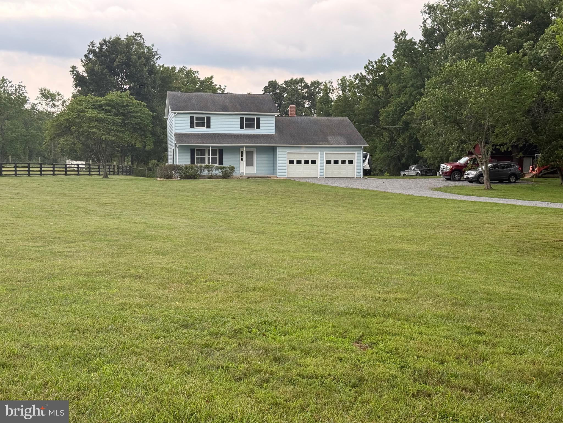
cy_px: 212
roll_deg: -0.9
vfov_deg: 30.3
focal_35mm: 48
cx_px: 282
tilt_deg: -4.0
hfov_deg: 39.7
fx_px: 781
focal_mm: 6.76
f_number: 1.78
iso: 100
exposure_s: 1/527
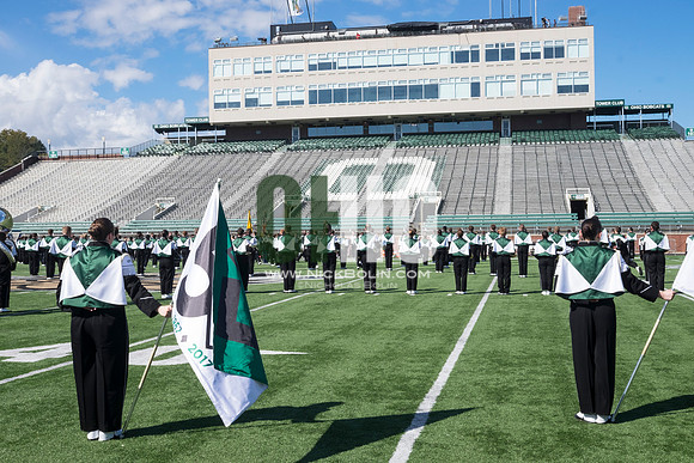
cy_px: 232
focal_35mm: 41
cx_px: 347
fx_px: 791
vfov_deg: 32.6
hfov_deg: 47.4
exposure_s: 1/200
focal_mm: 27
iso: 400
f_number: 16
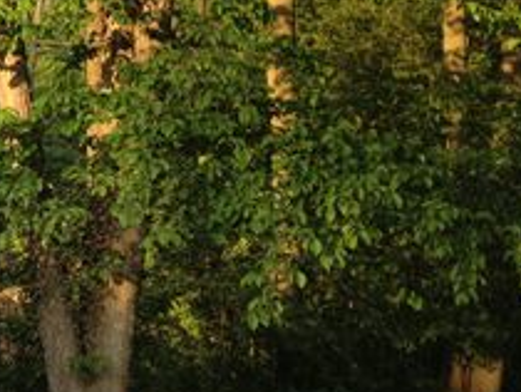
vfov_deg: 14.7
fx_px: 1507
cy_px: 72
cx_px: -208
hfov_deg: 18.0
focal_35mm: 100
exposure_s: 1/180
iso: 64
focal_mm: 4.28
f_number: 2.4
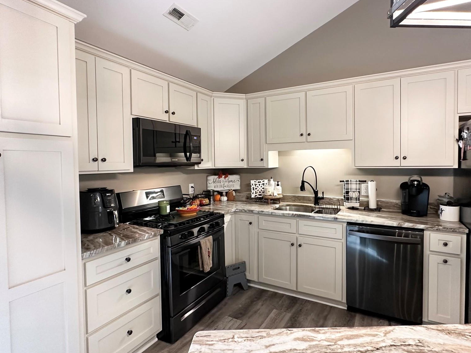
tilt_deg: -1.8
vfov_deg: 68.6
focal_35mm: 19
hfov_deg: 84.4
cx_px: 258
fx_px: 259
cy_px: 168
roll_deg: +0.1
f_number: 2.2
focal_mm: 2.22
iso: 250
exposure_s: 1/60
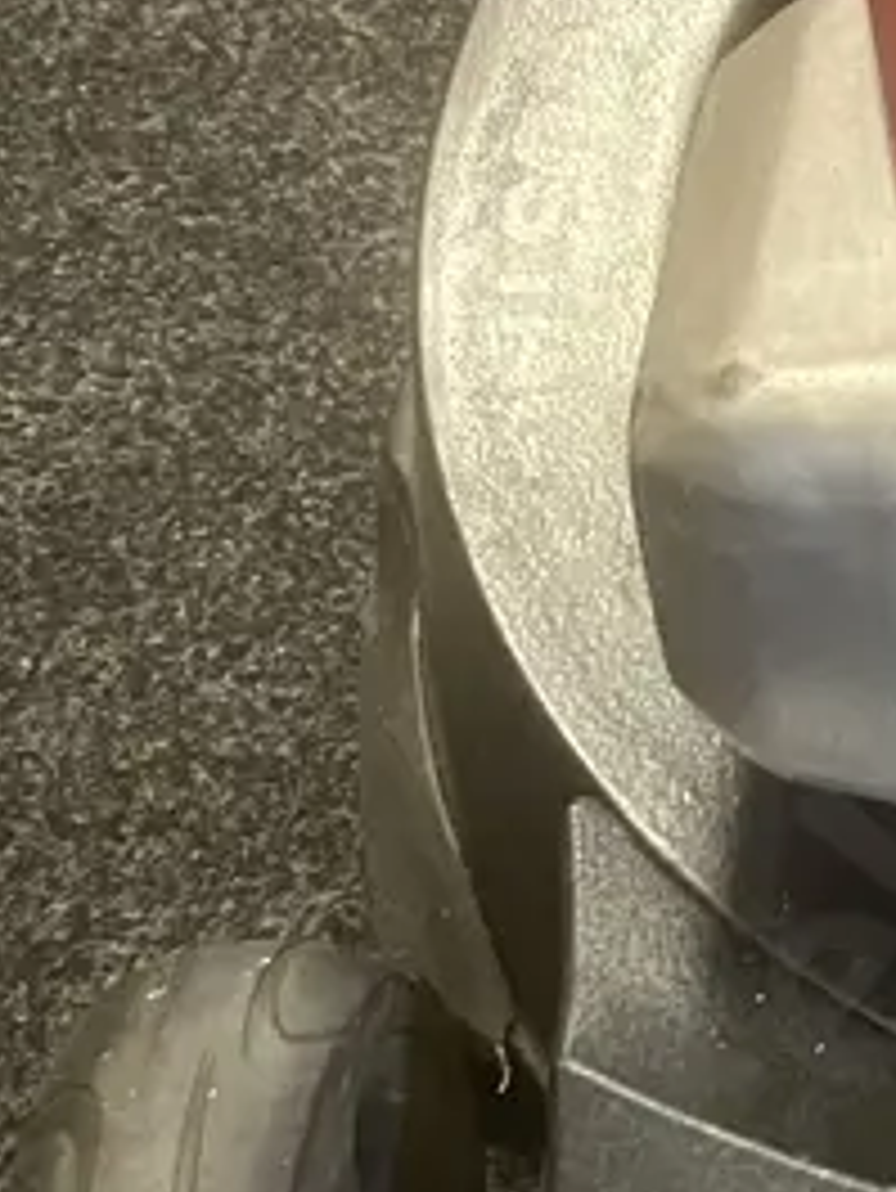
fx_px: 3724
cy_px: 274
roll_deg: -1.7
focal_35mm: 108
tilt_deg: -42.1
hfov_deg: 12.9
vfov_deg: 18.1
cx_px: 1387
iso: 400
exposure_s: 1/25
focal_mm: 3.99
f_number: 1.8
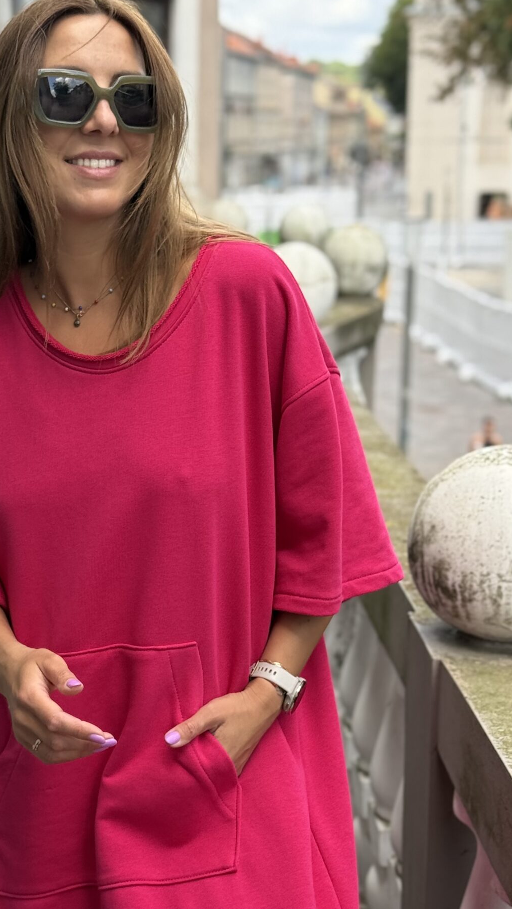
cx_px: 130
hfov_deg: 16.2
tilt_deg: -12.1
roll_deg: -1.0
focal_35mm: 74
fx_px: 1785
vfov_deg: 28.5
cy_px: 548
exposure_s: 1/611
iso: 80
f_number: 1.78
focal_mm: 6.76
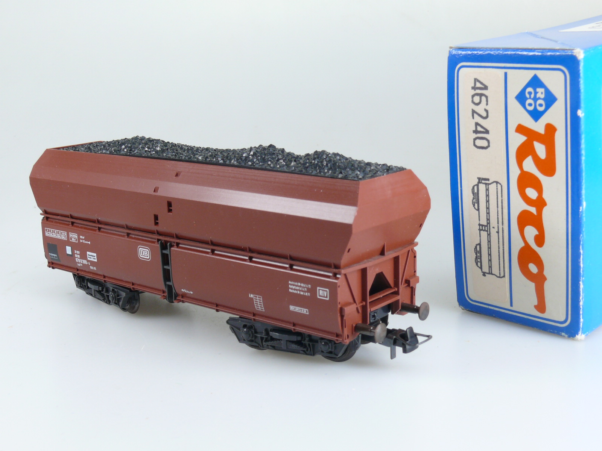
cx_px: 301
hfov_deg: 36.2
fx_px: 922
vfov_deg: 27.5
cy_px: 226
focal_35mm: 53
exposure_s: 1/13
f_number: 6.3
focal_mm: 9.4
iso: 100
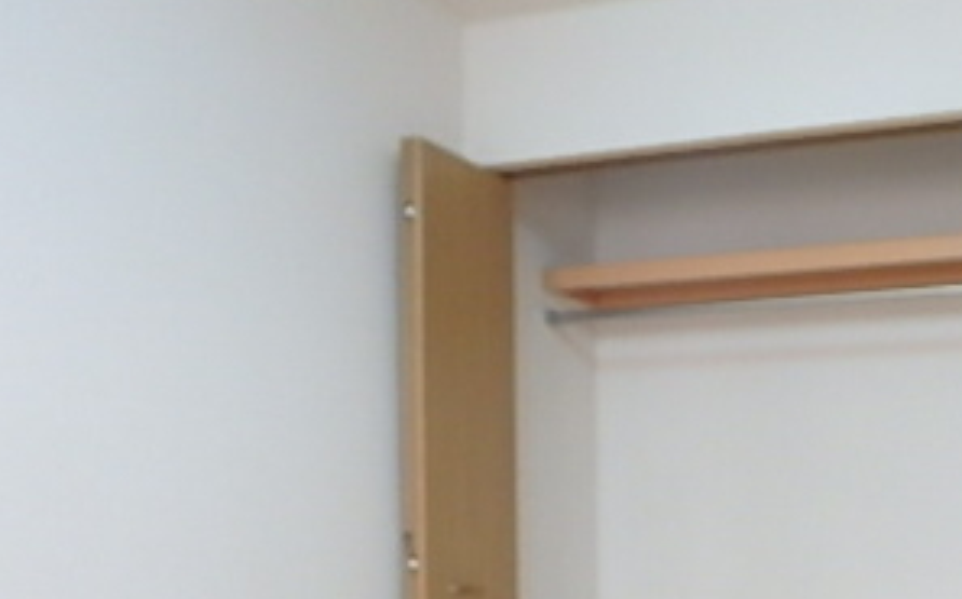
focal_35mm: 48
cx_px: 907
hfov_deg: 38.3
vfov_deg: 25.0
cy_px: 651
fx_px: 1257
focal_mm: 3.7
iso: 400
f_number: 3.5
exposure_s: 1/30
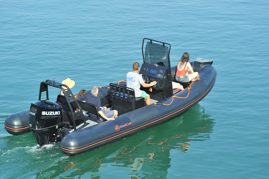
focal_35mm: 144
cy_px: 88
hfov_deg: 14.3
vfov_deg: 9.5
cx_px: 125
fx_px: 1075
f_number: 8
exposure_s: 1/1000
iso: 720
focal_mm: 130
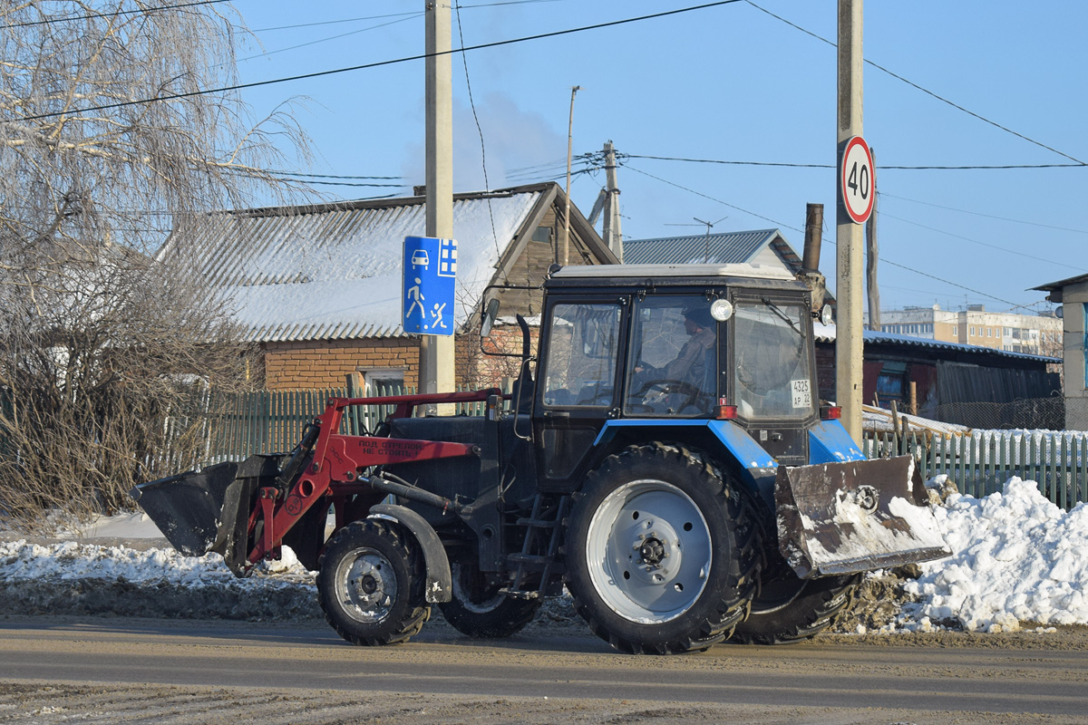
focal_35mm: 82
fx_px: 2493
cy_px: 362
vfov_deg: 16.6
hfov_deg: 24.6
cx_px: 544
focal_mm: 55
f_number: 6.3
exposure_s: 1/800
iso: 200
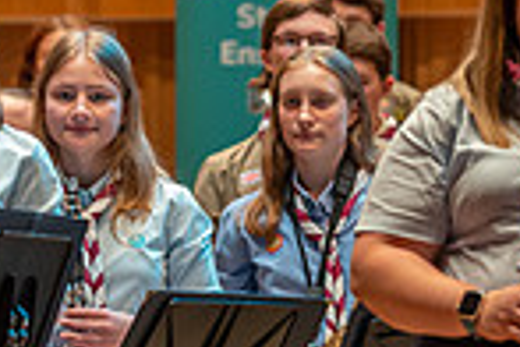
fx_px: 5965
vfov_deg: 3.3
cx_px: 860
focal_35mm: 413
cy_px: -44
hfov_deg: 4.9
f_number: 3.2
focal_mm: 105
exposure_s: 1/125
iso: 2000
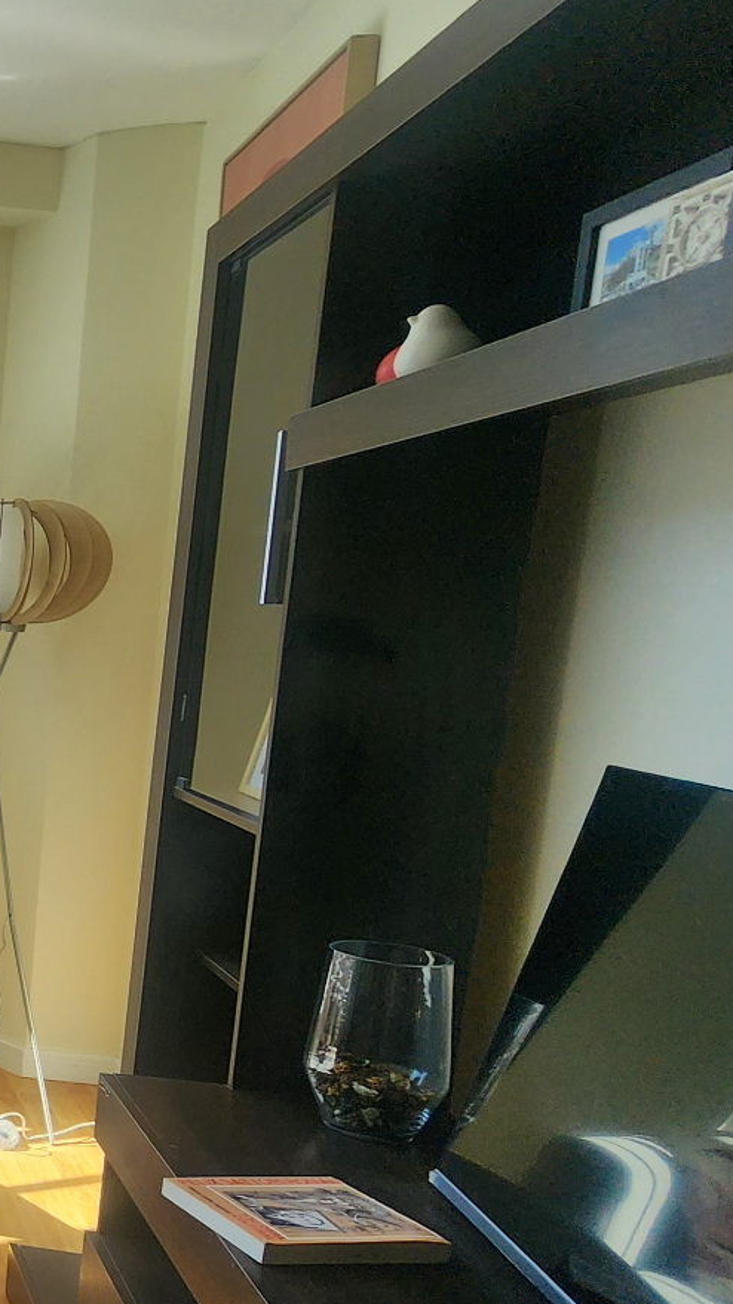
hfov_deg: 21.0
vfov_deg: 58.8
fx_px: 1141
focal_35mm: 33
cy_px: 804
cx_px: -638
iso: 80
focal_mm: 2.2
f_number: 2.2
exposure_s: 1/100
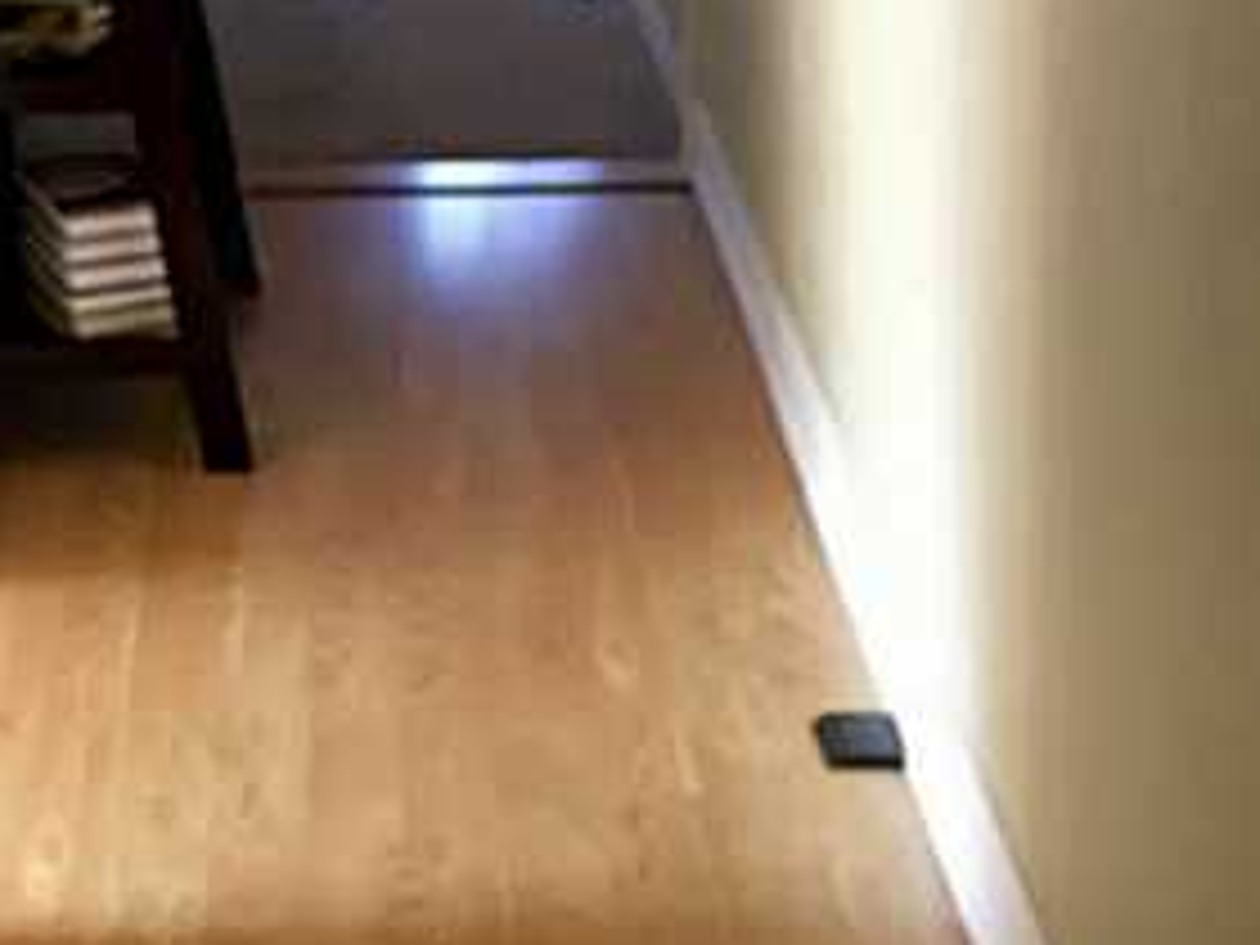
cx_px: 243
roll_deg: +0.4
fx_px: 3021
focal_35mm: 83
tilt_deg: -7.2
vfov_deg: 16.5
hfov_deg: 23.2
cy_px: -387
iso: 100
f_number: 2.2
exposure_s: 1/30
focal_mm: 4.15
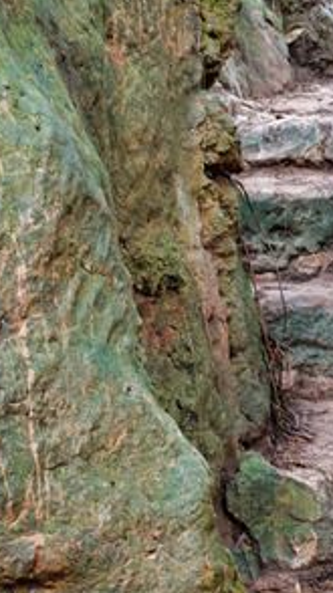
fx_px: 1321
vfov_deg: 25.3
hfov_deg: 14.2
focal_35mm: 84
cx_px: 293
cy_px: 263
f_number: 4
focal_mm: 16.86
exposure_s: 1/13
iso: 800
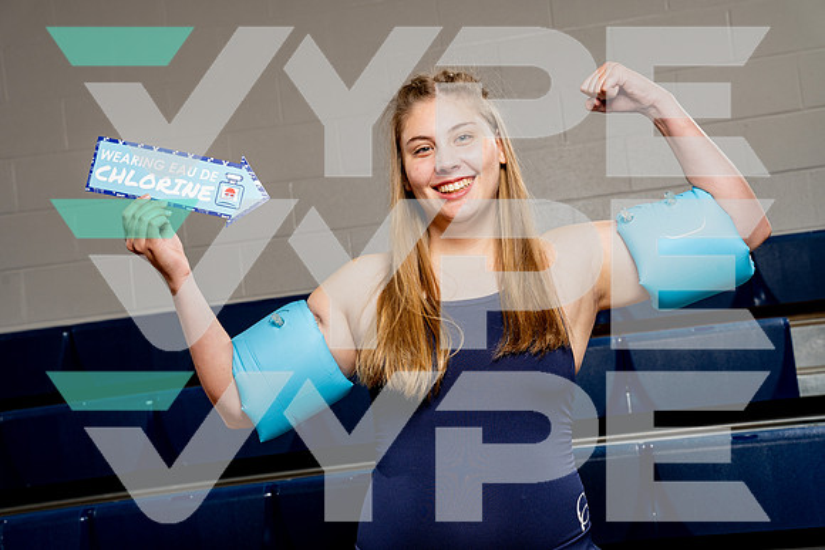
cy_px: 275
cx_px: 412
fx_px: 1444
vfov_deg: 21.6
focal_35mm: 63
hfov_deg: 31.9
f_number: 8
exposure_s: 1/250
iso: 320
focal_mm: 63
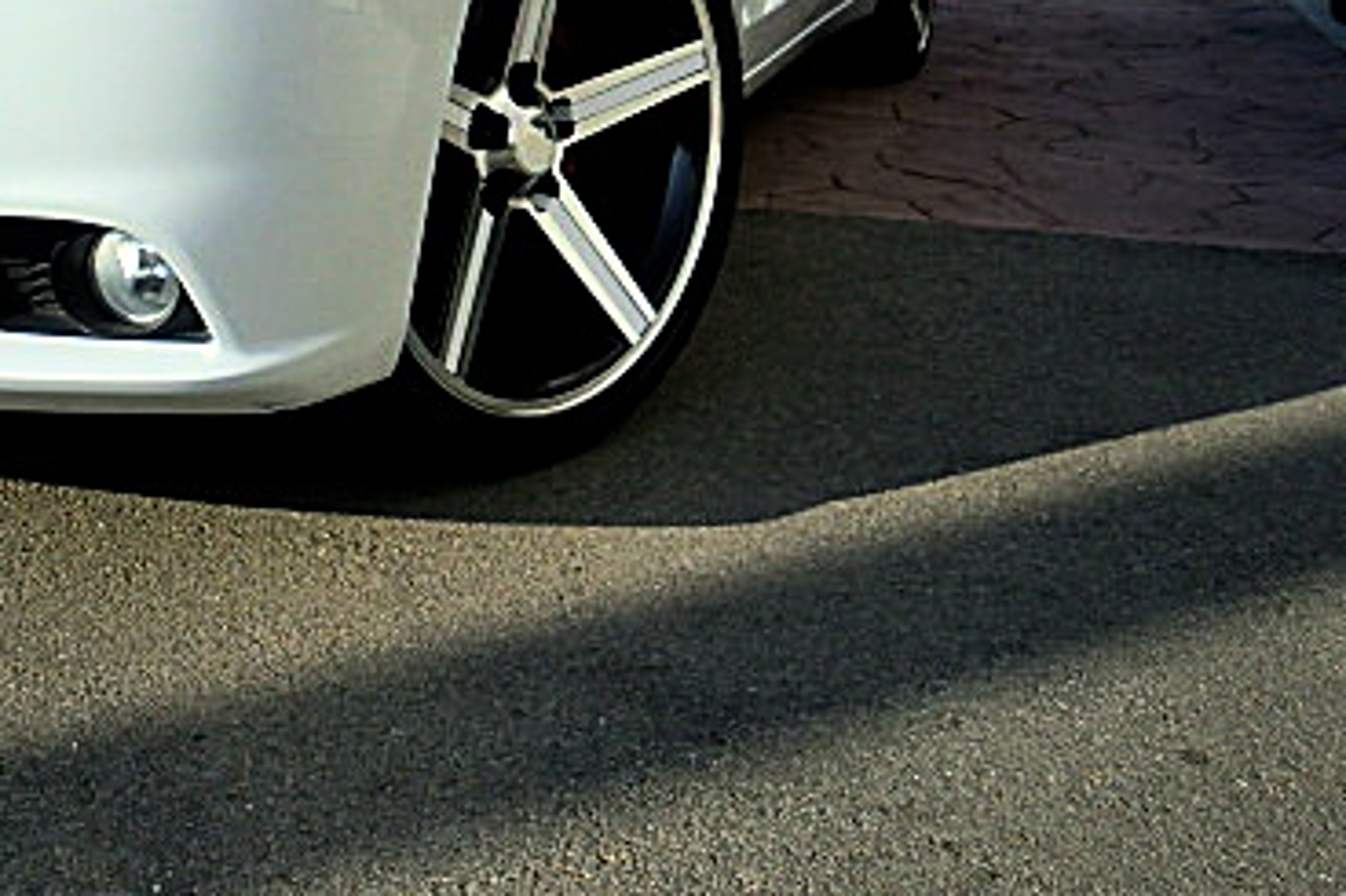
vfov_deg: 27.8
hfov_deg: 39.6
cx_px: 201
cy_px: 132
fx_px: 1756
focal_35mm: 47
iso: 64
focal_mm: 4.65
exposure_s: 1/125
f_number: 7.8
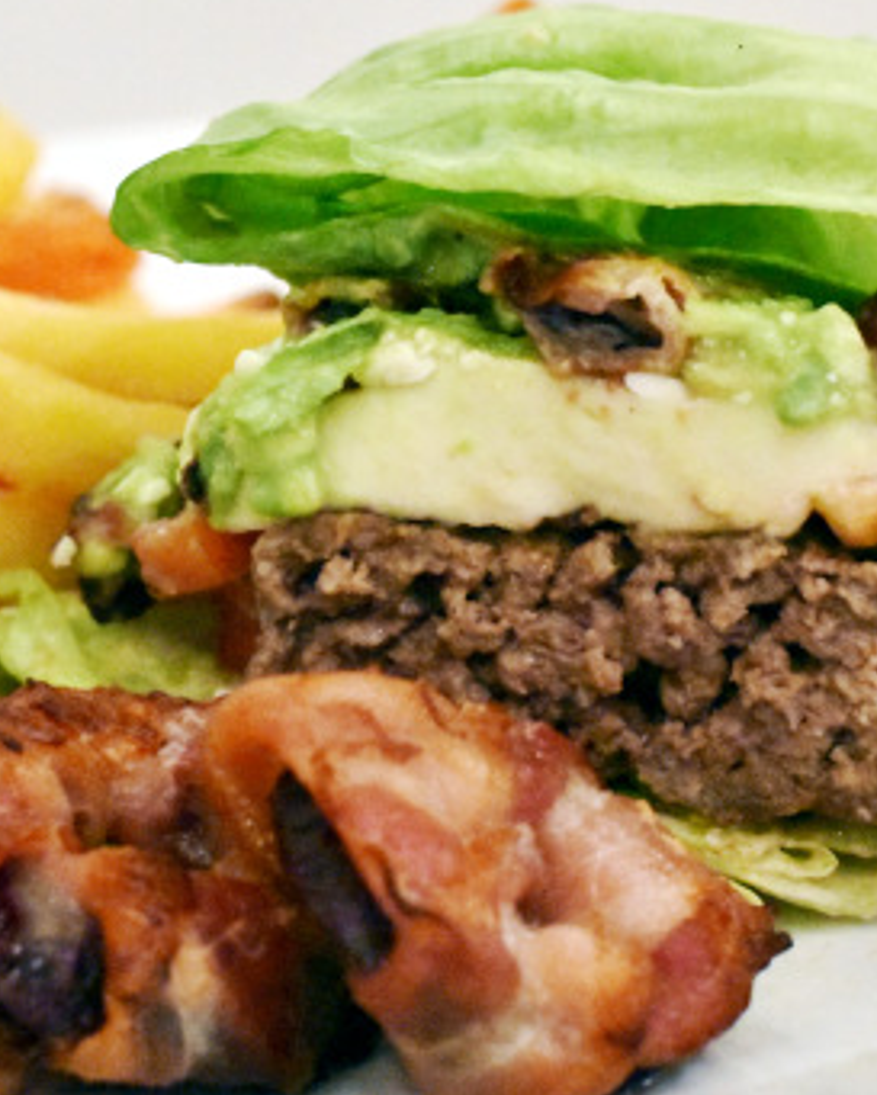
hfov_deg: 12.2
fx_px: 4086
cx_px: 392
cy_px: 528
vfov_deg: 15.3
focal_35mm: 126
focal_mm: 50
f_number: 5.6
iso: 16000
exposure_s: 1/200
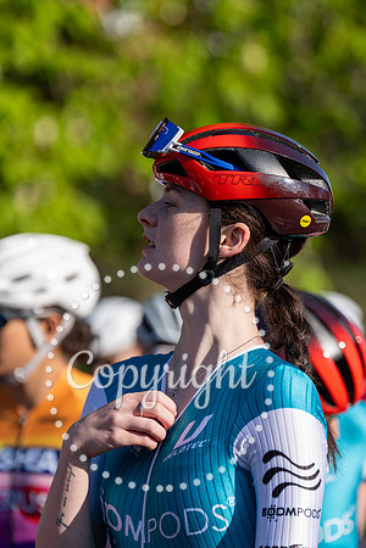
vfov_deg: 12.5
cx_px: 183
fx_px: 2516
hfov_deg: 8.3
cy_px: 274
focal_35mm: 165
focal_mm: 165
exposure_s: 1/2000
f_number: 4
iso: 320
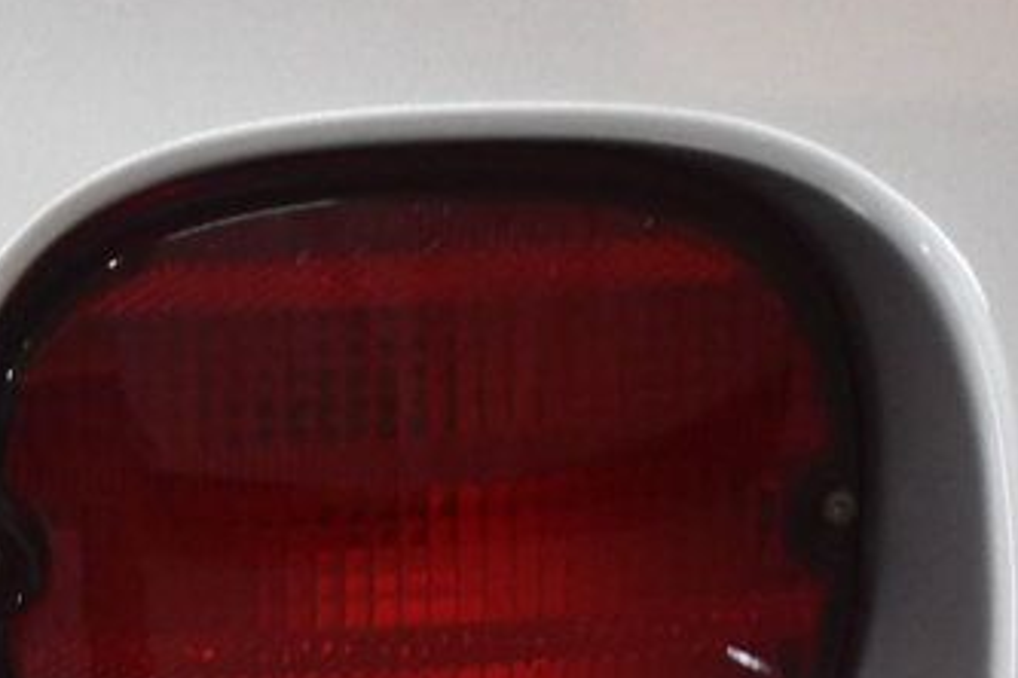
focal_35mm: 206
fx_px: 5825
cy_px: 727
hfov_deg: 9.9
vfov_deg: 6.6
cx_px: -168
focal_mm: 45
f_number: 4.5
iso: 2200
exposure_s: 1/125
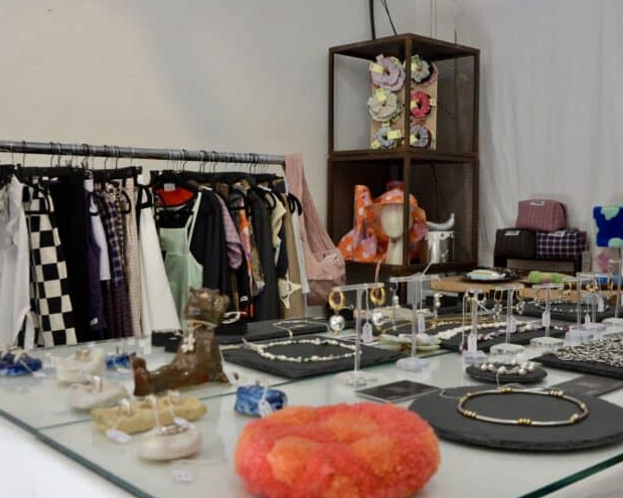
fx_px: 803
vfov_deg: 34.5
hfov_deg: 42.3
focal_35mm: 44
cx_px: 341
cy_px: 248
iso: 400
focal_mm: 25
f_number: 9
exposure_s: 1/25
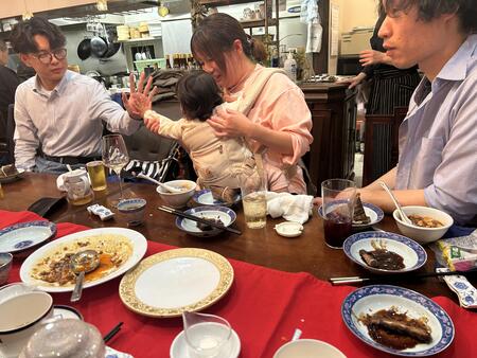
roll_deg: +4.4
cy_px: 179
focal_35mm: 26
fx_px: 358
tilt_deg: -16.9
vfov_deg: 53.1
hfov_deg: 67.3
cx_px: 238
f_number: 1.5
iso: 100
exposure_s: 1/50
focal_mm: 5.7
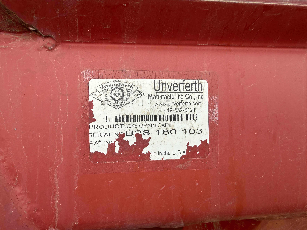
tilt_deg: +0.9
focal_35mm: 24
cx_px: 154
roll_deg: +0.0
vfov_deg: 56.8
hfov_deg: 71.6
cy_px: 115
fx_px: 213
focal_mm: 2.22
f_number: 2.2
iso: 40
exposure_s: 1/211
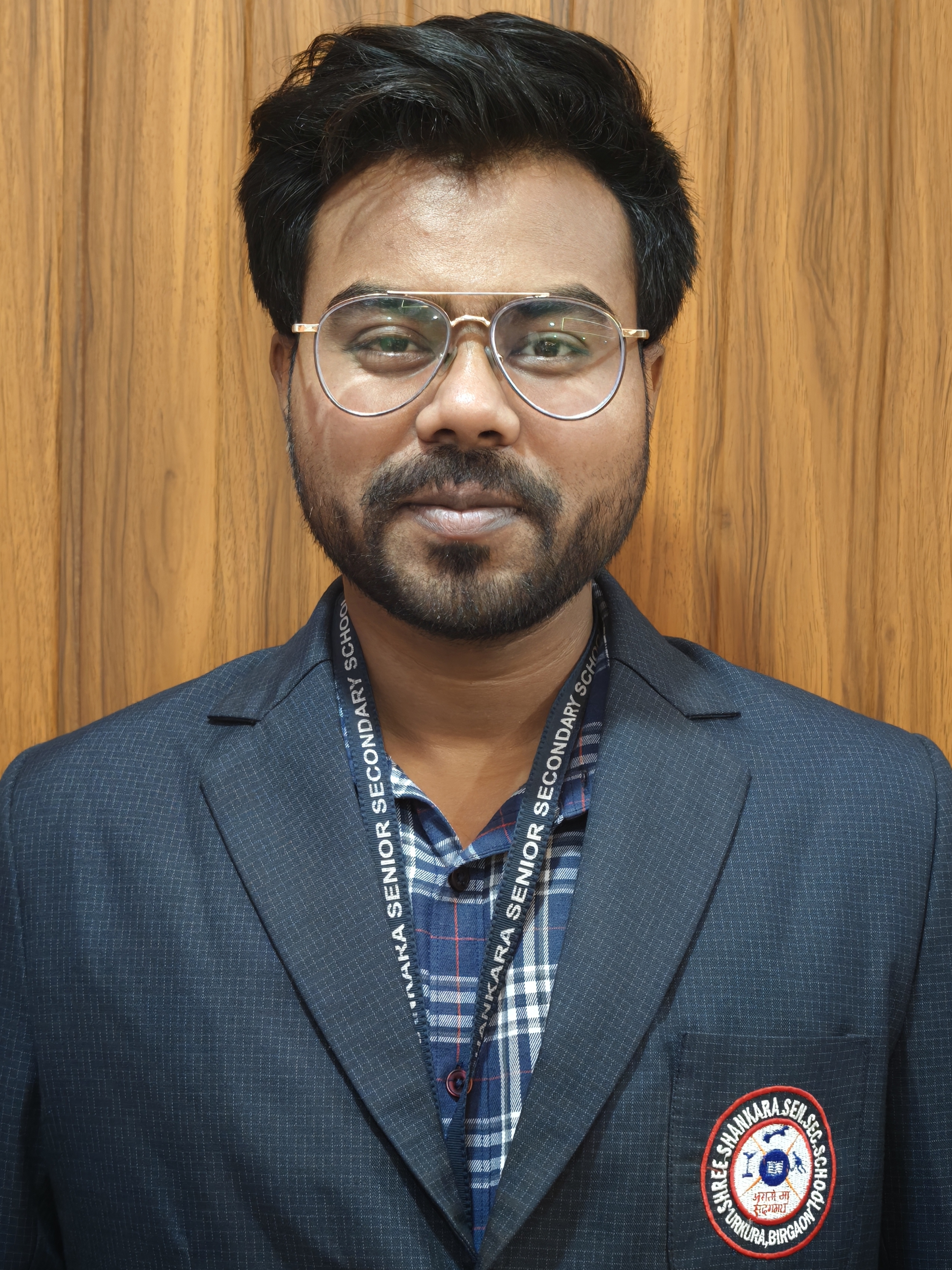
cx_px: 476
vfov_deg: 34.3
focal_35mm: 56
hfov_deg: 26.1
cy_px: 635
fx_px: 2053
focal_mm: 8.71
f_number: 1.67
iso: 320
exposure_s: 1/50
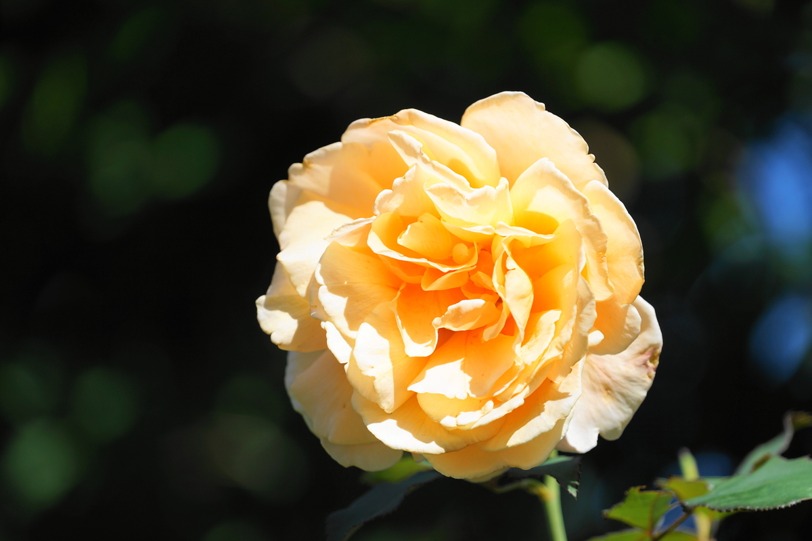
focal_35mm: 300
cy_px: 270
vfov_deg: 4.6
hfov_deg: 6.9
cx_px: 406
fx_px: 6766
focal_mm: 300
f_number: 5.6
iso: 100
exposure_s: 1/400
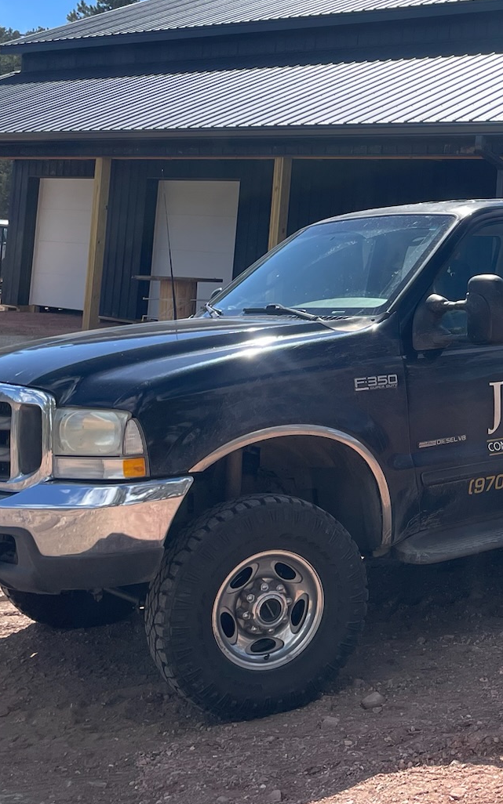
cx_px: 542
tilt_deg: +2.7
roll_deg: -3.3
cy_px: 226
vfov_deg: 36.3
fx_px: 1207
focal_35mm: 55
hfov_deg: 22.3
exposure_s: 1/3401
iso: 32
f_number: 1.6
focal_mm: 4.2
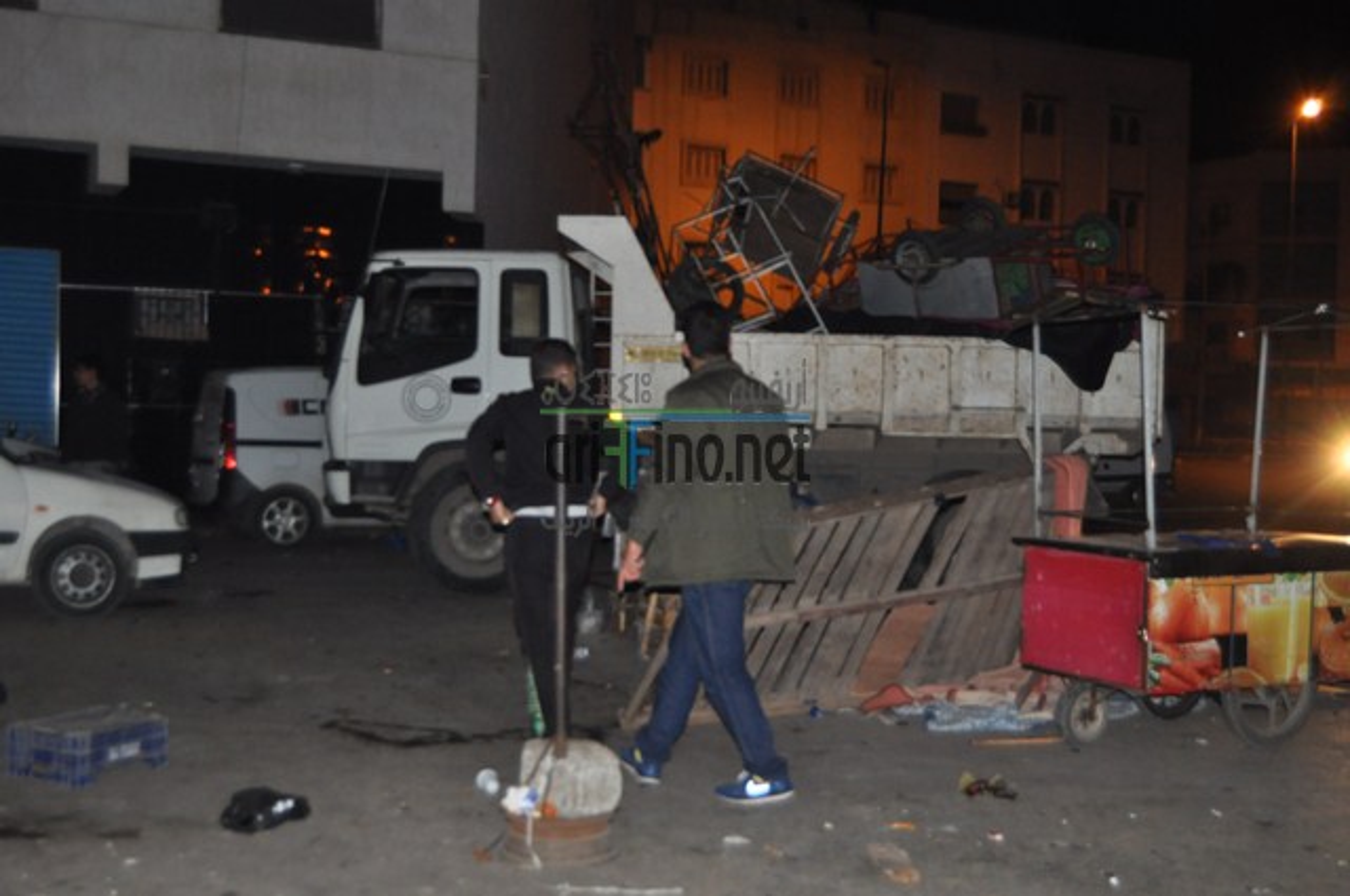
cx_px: 675
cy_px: 448
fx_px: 1573
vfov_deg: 31.8
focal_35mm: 42
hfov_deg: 46.5
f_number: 4
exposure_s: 1/60
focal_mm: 28
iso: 800
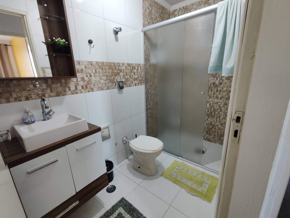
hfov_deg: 94.5
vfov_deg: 78.2
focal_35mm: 16
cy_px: 109
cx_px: 145
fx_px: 134
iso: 241
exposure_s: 1/40
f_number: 2.2
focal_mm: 1.65
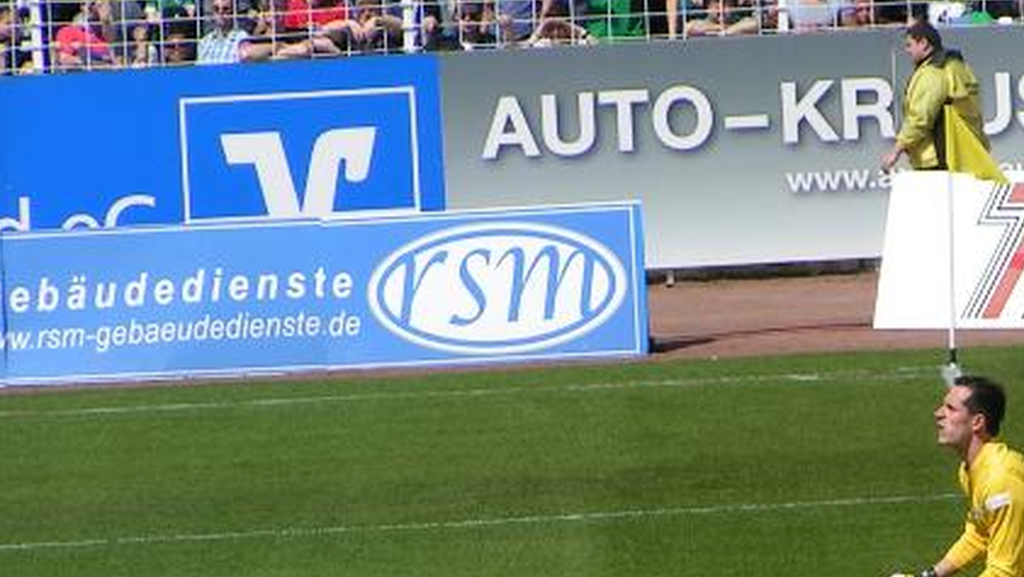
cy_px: 494
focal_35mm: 488
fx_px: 13253
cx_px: 934
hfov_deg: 4.4
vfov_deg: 2.5
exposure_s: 1/800
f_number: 5.6
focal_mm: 36.1
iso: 50
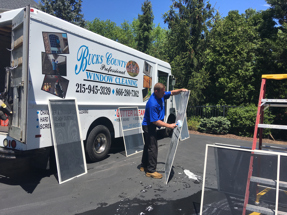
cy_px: 108
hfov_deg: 61.7
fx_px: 240
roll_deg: -3.7
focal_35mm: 29
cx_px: 144
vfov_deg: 48.2
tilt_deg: -0.5
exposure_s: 1/1451
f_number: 2.2
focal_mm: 4.15
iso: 25
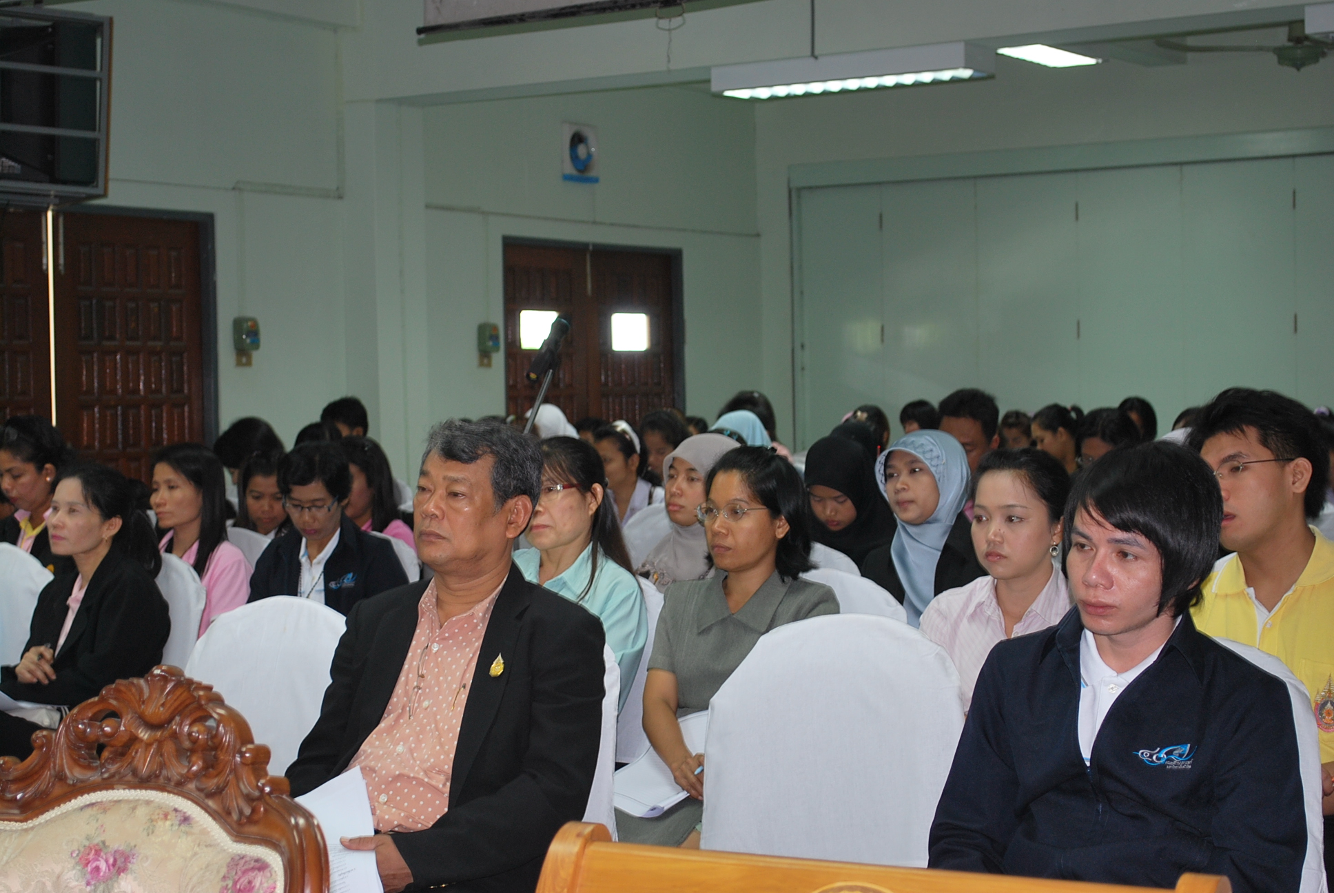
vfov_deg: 20.7
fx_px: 2449
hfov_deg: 30.5
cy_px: 446
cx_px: 667
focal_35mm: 66
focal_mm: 44
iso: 200
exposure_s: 1/15
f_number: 5.6
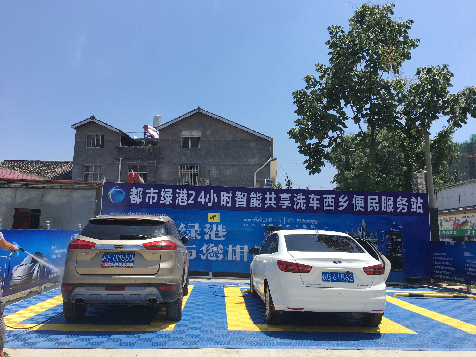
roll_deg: -1.6
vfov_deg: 48.2
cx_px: 238
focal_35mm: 29
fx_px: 399
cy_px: 178
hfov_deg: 61.7
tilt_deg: +9.8
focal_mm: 4.15
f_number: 2.2
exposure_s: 1/1304
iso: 25
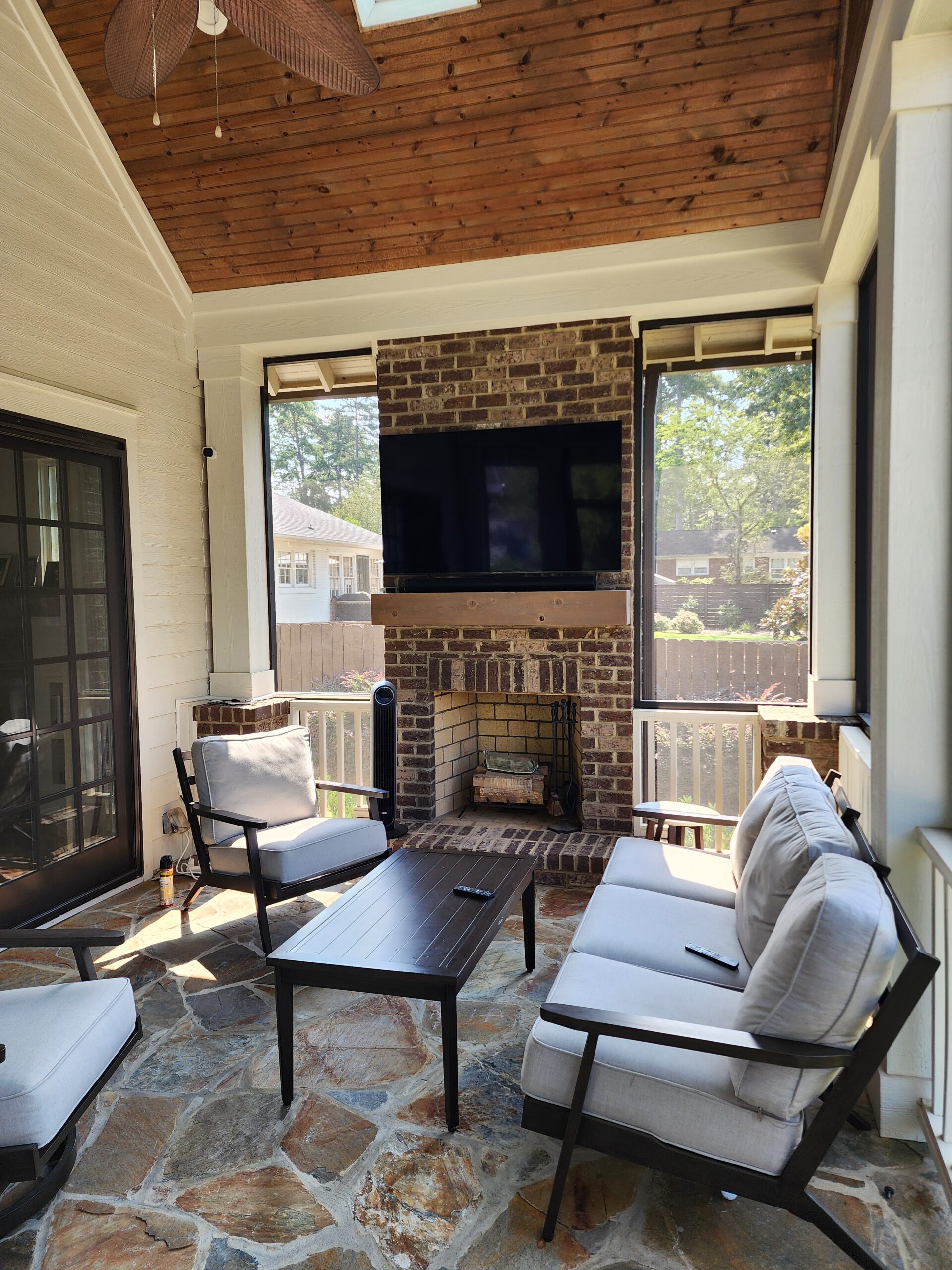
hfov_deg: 58.9
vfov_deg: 73.9
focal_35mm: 23
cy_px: 635
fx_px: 843
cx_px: 476
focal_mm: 6.4
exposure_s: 1/180
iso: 50
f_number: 1.8
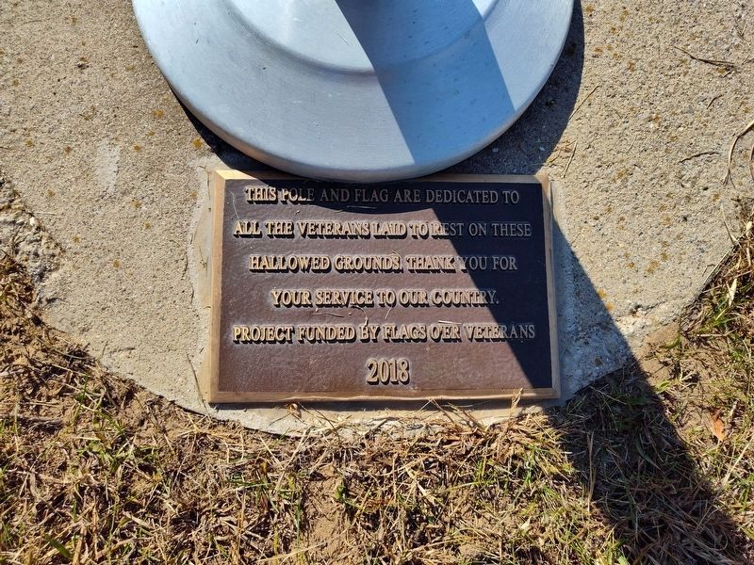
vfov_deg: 58.9
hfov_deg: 73.9
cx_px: 377
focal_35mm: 23
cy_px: 282
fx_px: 501
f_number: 1.8
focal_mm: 5.56
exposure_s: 1/1623
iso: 100
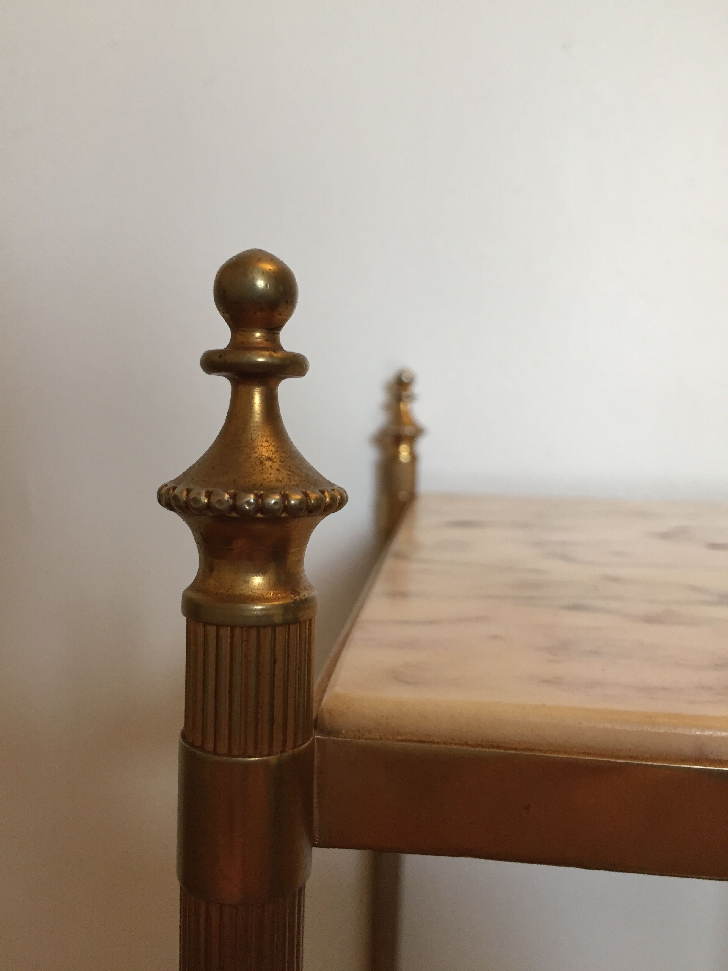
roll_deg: -1.3
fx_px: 813
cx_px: 364
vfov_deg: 61.7
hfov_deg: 48.2
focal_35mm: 29
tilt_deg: -4.9
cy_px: 486
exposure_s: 1/33
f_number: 2.2
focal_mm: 4.15
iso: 160
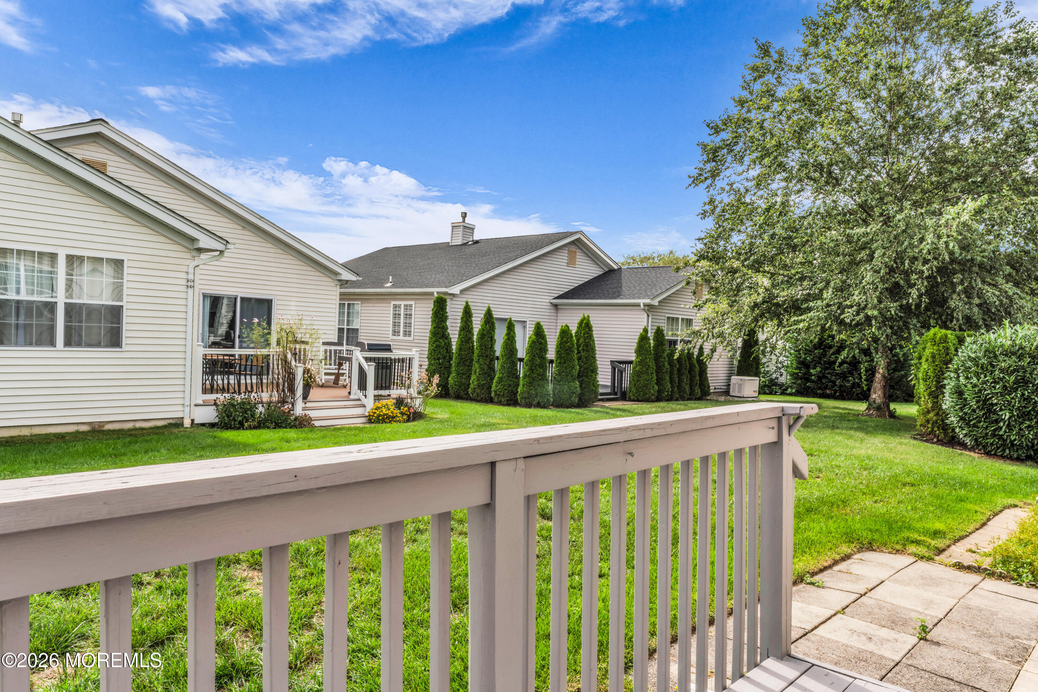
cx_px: 519
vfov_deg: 56.6
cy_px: 346
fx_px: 643
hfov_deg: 77.8
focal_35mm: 22
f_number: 22
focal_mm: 22.3
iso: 100
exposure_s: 1/25
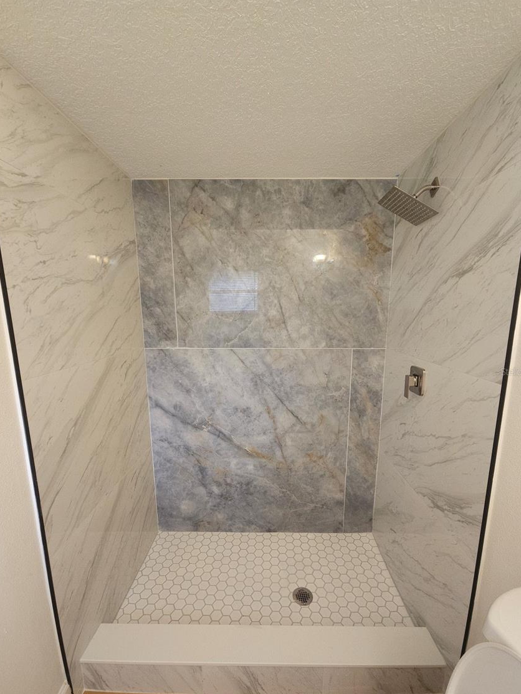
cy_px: 371
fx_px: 281
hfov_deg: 85.7
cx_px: 264
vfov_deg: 101.9
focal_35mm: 14
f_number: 2.2
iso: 100
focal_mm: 2.2
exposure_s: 1/30
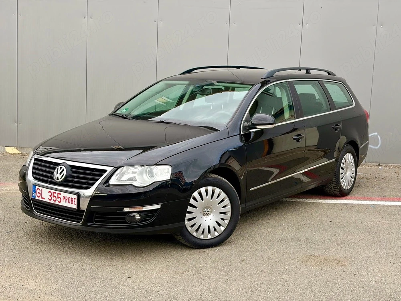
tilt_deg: -7.5
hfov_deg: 36.8
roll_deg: -1.2
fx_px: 602
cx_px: 200
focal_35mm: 52
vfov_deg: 28.0
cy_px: 150
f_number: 1.6
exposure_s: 1/884
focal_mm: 5.96
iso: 50
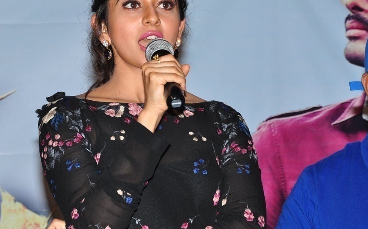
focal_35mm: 227
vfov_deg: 5.8
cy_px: 107
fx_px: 2273
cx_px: 156
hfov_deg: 9.3
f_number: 9
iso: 500
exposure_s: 1/125
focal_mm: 105
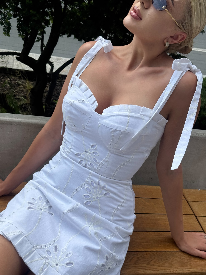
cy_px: 138
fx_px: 381
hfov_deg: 30.3
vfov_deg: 39.7
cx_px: 103
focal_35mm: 48
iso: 64
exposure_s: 1/2611
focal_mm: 6.76
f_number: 1.78
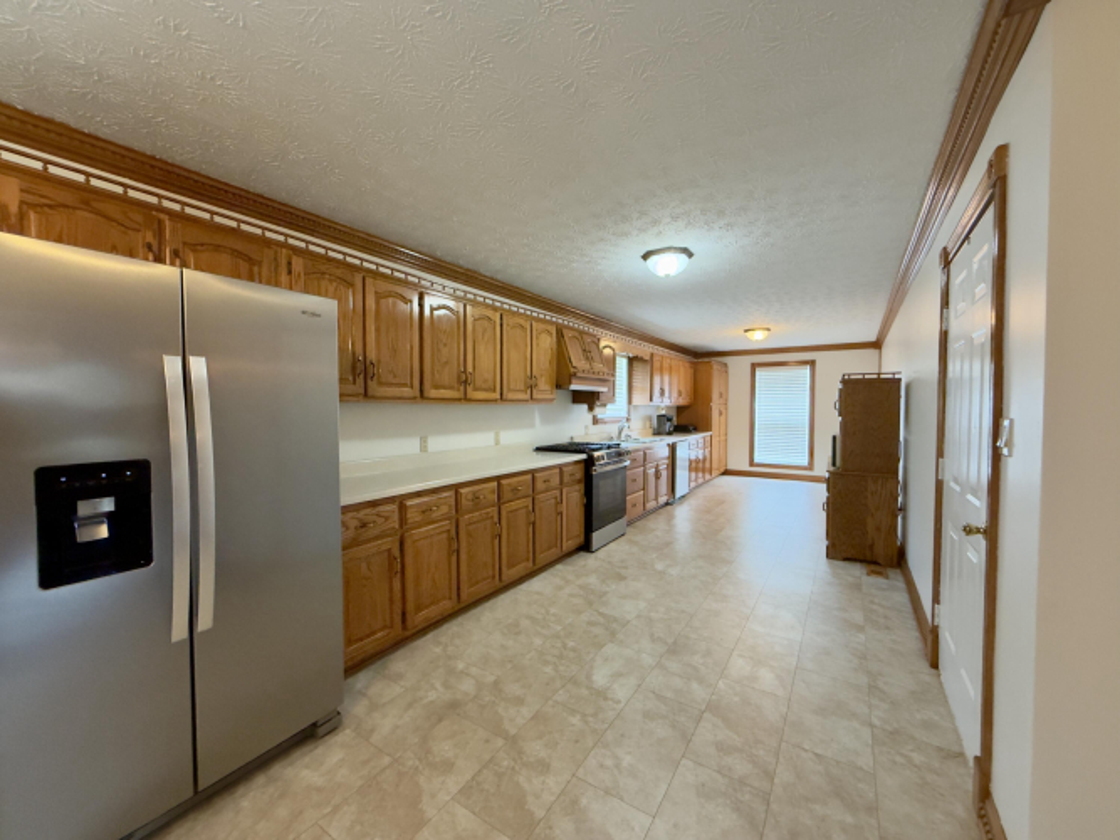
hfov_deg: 102.1
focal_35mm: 14
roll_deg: -0.2
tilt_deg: -1.7
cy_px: 420
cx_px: 560
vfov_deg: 85.7
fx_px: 453
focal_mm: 2.22
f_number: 2.2
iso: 500
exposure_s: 1/60
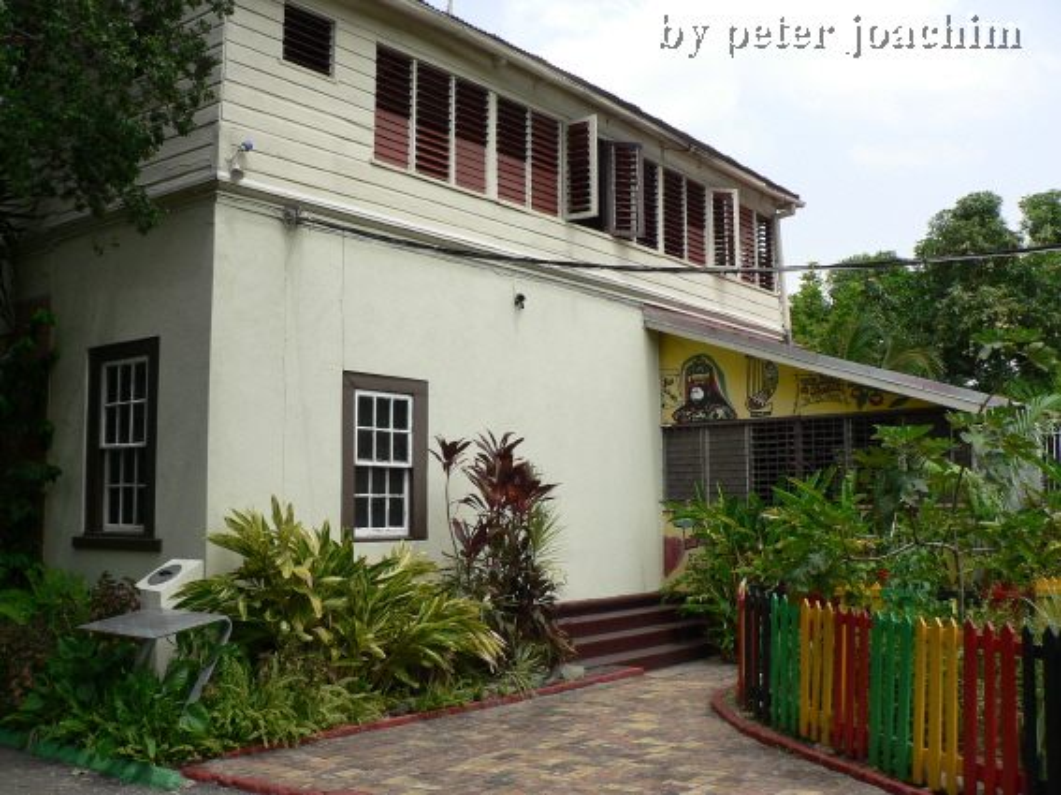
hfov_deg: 52.6
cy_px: 398
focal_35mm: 35
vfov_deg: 40.7
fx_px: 1073
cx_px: 530
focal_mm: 6
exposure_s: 1/400
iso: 64
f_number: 4
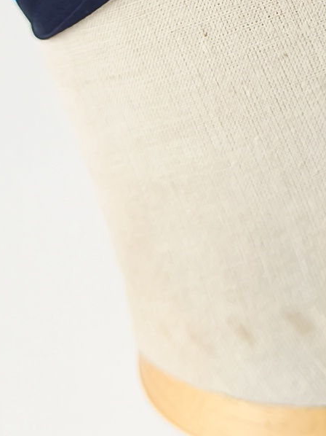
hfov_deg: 9.4
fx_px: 1973
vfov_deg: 12.3
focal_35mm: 157
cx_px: 315
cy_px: -112
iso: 50
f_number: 1.65
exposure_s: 1/30
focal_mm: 6.14
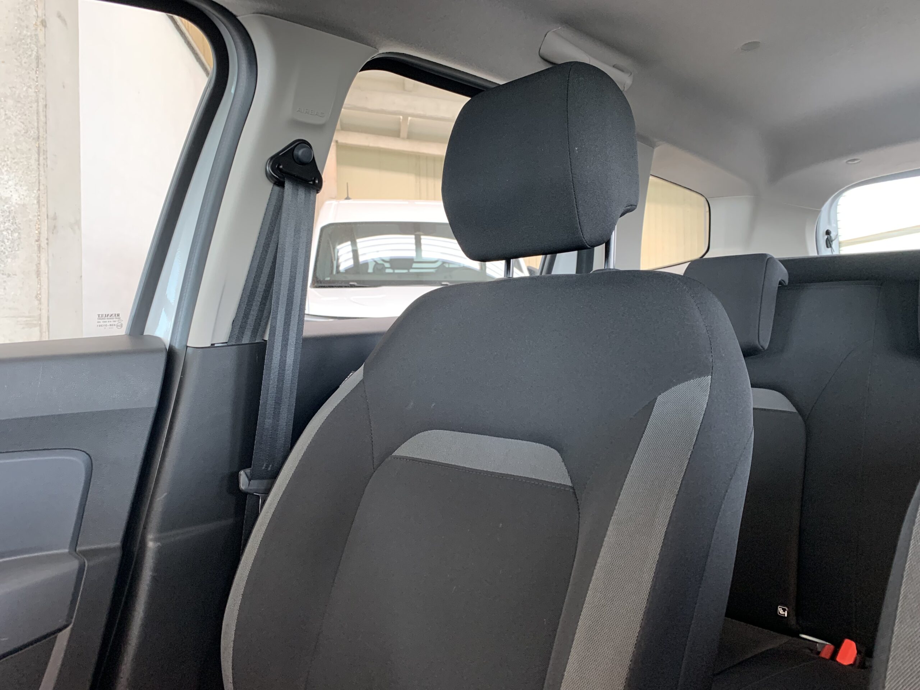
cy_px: 345
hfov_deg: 67.3
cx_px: 460
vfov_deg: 53.1
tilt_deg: +0.0
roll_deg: +0.0
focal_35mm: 26
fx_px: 691
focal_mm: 4.25
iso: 125
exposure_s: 1/60
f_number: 1.8
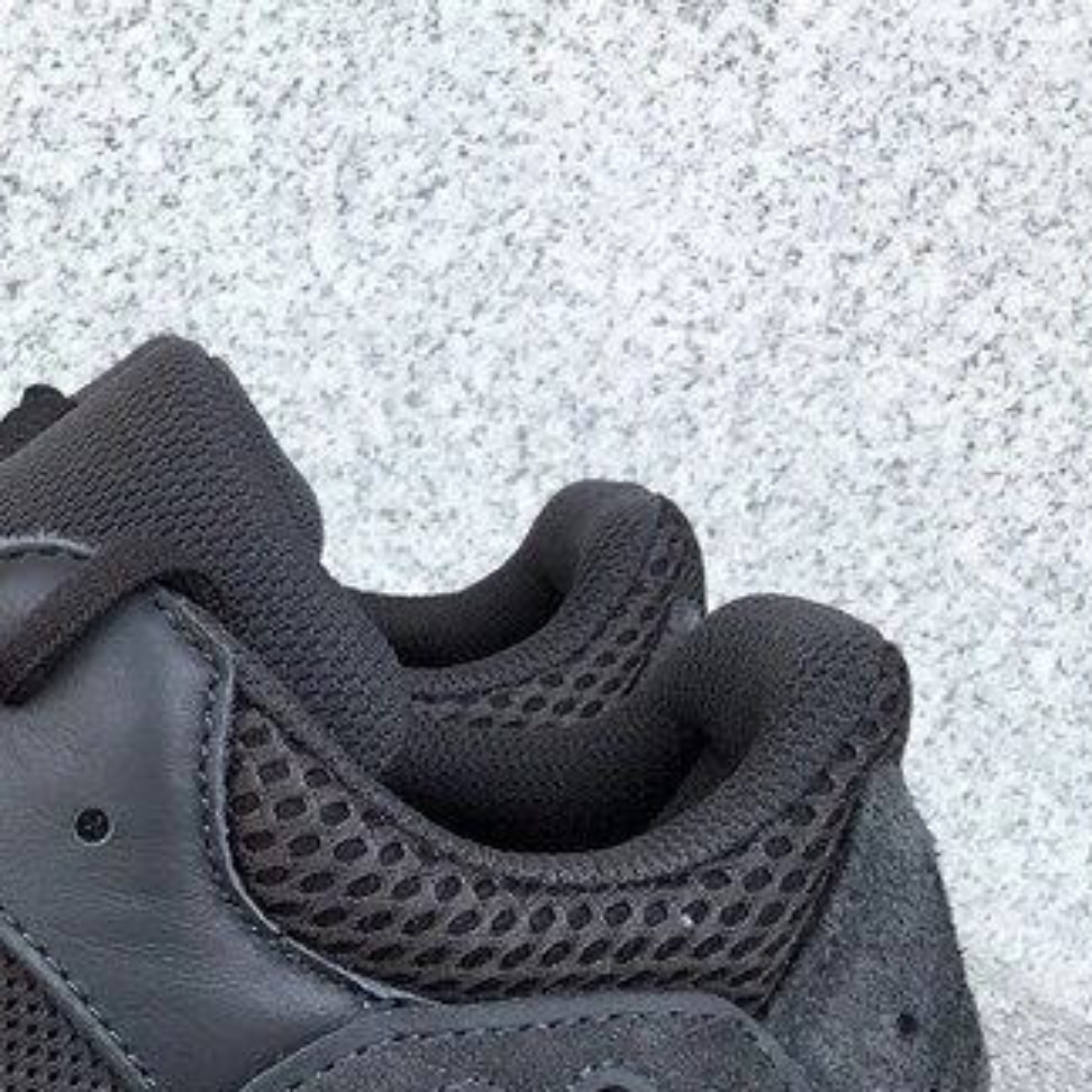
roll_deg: -1.6
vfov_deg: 21.9
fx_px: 2712
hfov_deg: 21.0
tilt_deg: -19.8
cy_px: 1107
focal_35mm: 76
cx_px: -263
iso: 25
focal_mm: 3.3
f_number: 2.4
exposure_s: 1/233
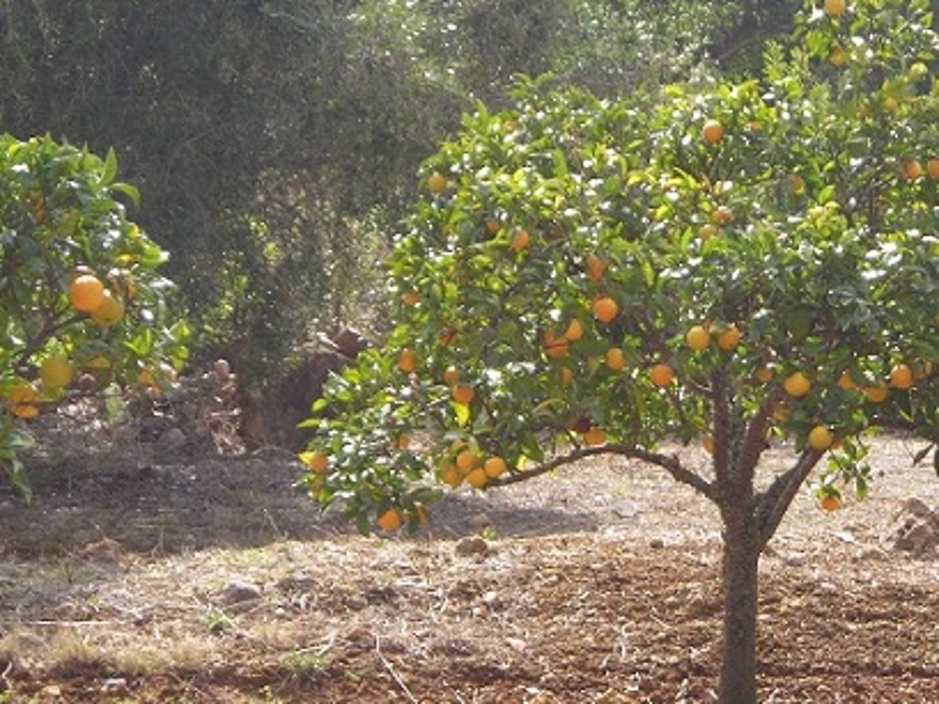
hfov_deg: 13.0
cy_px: 326
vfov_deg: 9.8
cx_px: 650
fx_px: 4097
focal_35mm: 151
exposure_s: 1/120
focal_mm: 17
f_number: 4.9
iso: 50
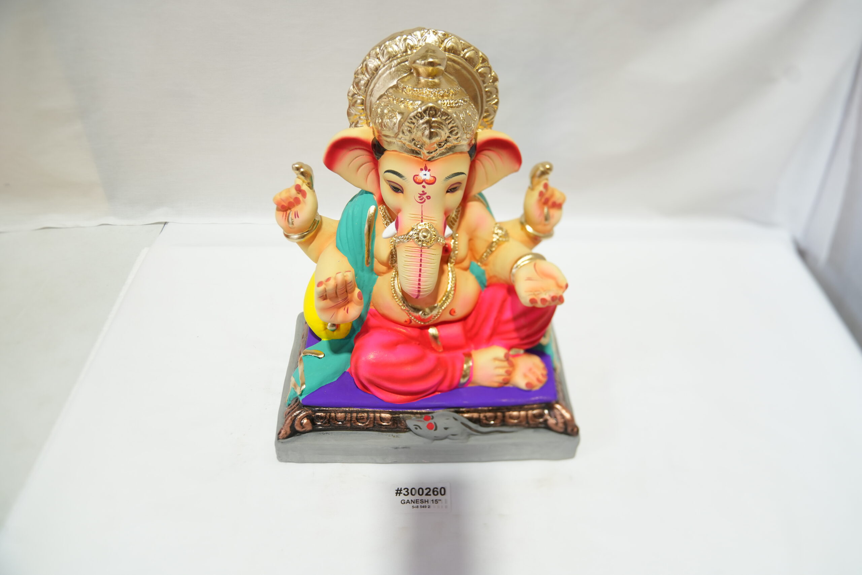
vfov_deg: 47.9
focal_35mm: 27
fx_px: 646
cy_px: 288
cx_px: 431
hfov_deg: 67.4
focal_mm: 27
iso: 800
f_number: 3.5
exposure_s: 1/200
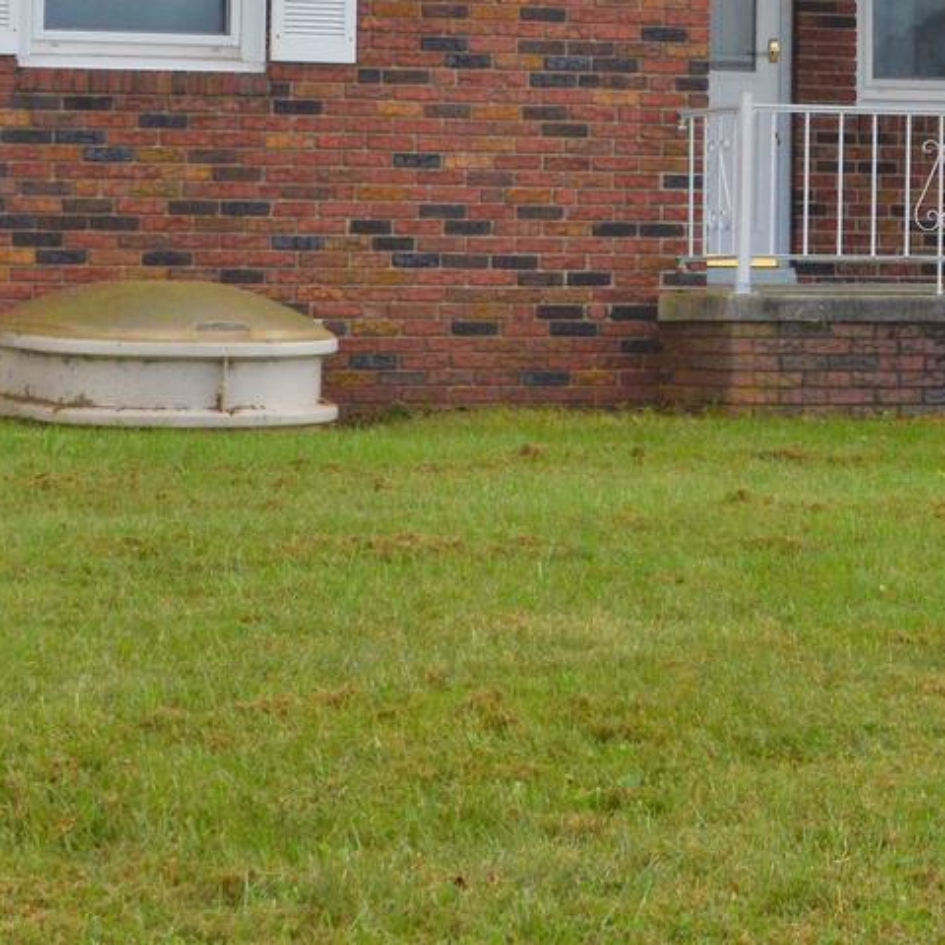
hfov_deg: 11.4
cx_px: 864
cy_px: -109
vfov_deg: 11.3
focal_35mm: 152
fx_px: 4695
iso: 400
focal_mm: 28
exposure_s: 1/500
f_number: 11
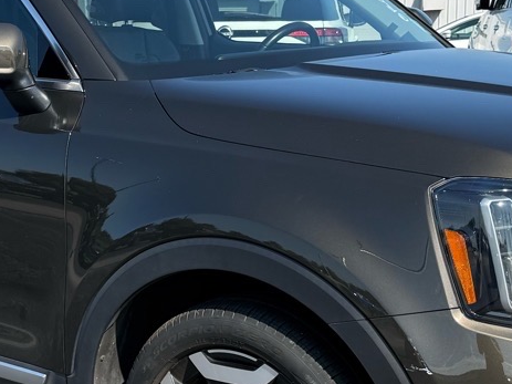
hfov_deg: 23.5
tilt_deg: -8.9
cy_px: 258
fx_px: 1227
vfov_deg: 17.7
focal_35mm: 83
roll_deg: +1.4
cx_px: 170
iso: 80
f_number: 1.78
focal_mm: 6.76
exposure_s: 1/2703
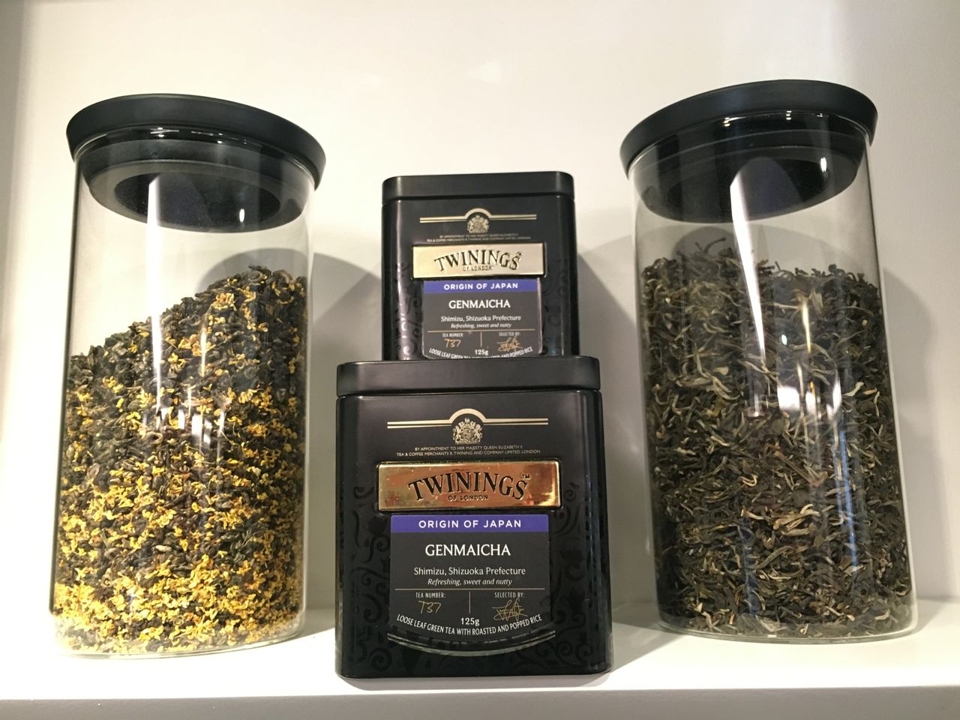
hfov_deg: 61.7
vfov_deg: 48.2
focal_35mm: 29
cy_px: 360
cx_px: 480
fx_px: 804
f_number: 2.2
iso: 200
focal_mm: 4.15
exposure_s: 1/17
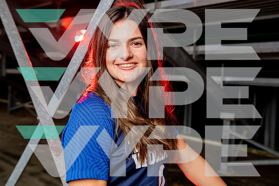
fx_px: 295
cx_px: 140
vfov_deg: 35.1
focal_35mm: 38
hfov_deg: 50.7
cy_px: 93
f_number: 4.5
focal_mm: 38
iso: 100
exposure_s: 1/250
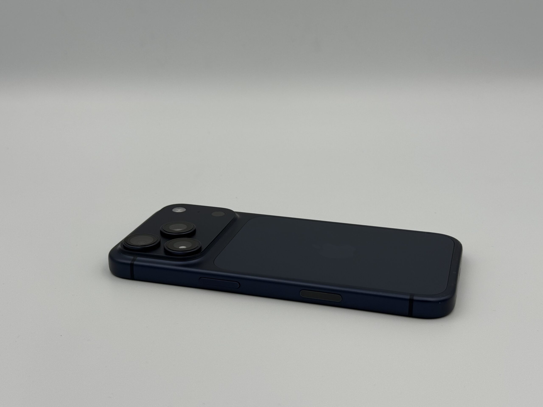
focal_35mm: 48
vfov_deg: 30.3
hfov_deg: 39.7
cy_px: 204
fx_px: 753
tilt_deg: -19.5
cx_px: 272
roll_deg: -0.2
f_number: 1.78
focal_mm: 6.76
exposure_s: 1/975
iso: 80
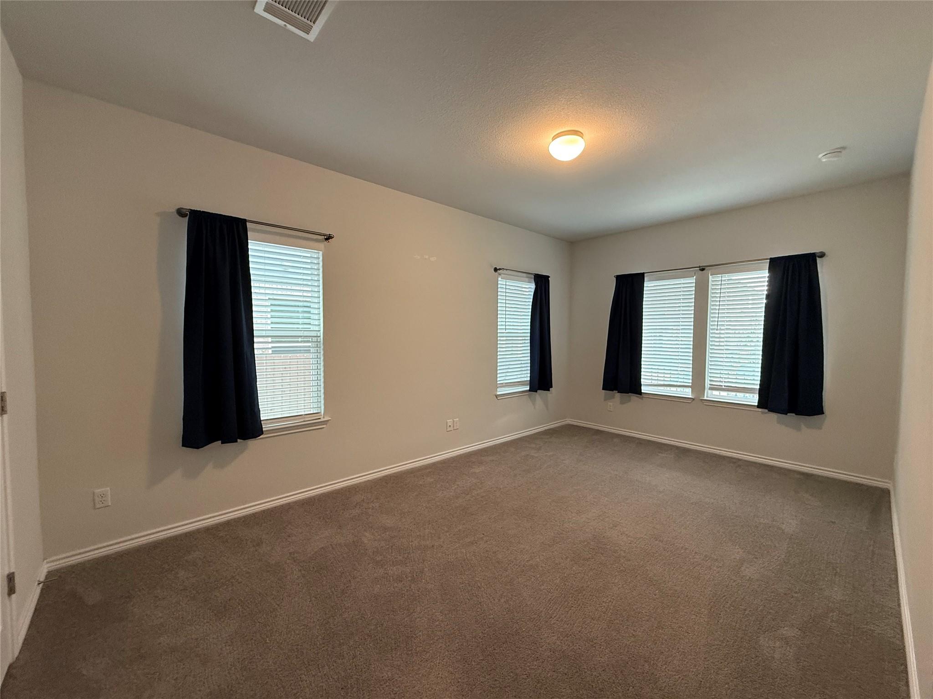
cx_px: 466
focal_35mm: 14
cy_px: 350
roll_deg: -0.2
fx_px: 377
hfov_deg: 102.1
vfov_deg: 85.7
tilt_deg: -1.4
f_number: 2.2
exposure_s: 1/60
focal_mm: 2.22
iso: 250
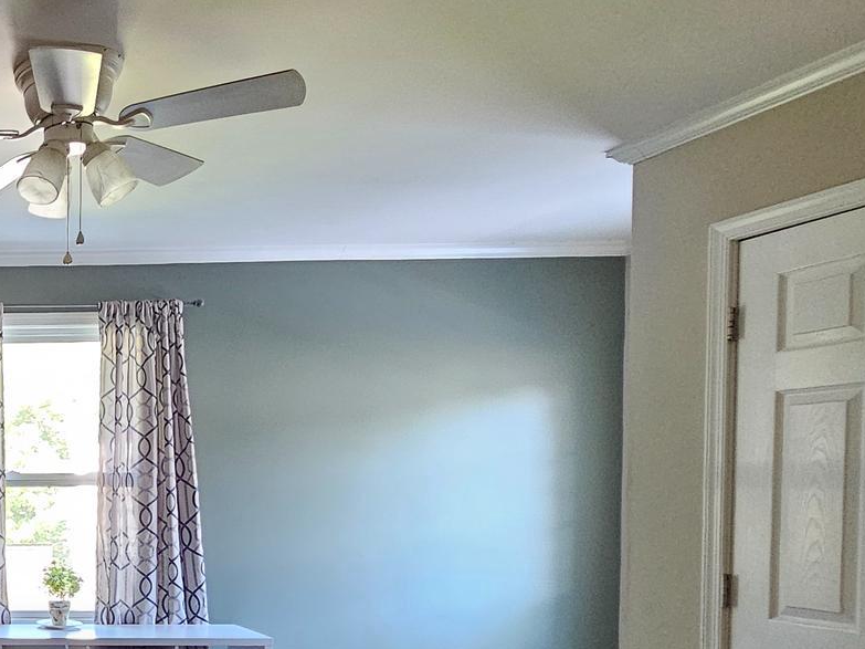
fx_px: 849
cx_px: -200
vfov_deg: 40.2
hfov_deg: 38.2
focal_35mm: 34
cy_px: 511
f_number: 2.2
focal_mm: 2.2
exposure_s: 1/35
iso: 500
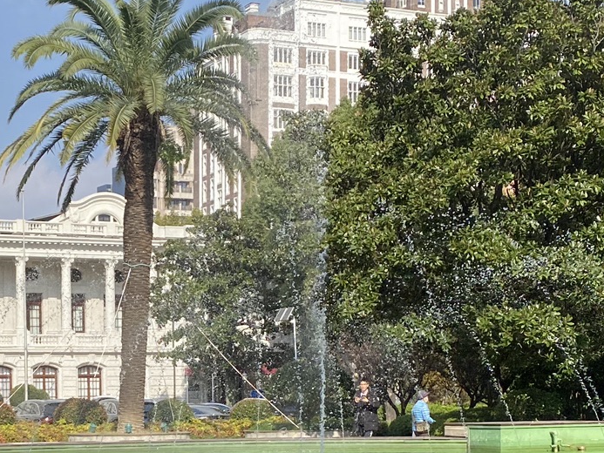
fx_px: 1309
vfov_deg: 19.2
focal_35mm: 75
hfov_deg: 25.6
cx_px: 132
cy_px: 437
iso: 32
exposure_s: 1/2571
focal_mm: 4.25
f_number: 1.8
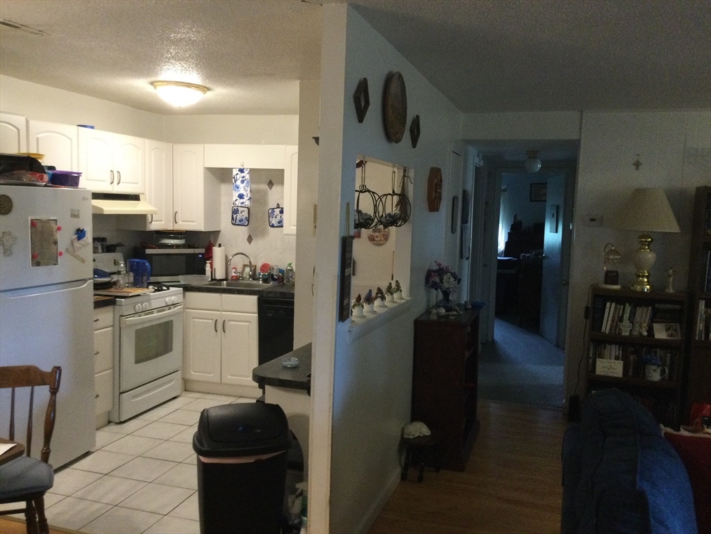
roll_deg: -2.6
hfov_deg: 58.4
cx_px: 356
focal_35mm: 31
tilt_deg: -5.4
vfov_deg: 45.4
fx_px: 637
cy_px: 267
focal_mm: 3.3
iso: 160
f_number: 2.4
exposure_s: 1/30
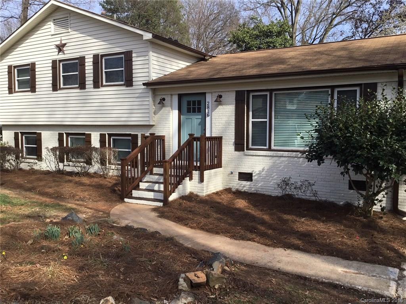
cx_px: 203
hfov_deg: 58.4
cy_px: 152
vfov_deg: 45.4
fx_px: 364
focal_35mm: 31
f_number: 2.4
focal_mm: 3.3
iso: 25
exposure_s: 1/823
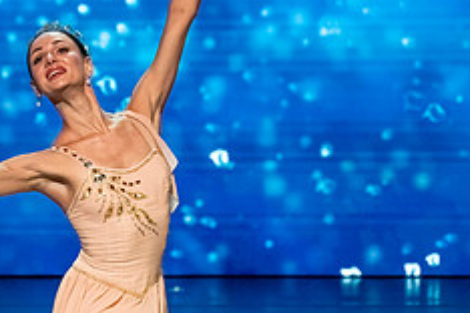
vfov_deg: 1.2
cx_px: 77
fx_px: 14934
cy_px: 119
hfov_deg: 1.8
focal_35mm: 1144
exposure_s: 1/400
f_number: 5.6
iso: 6400
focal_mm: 400
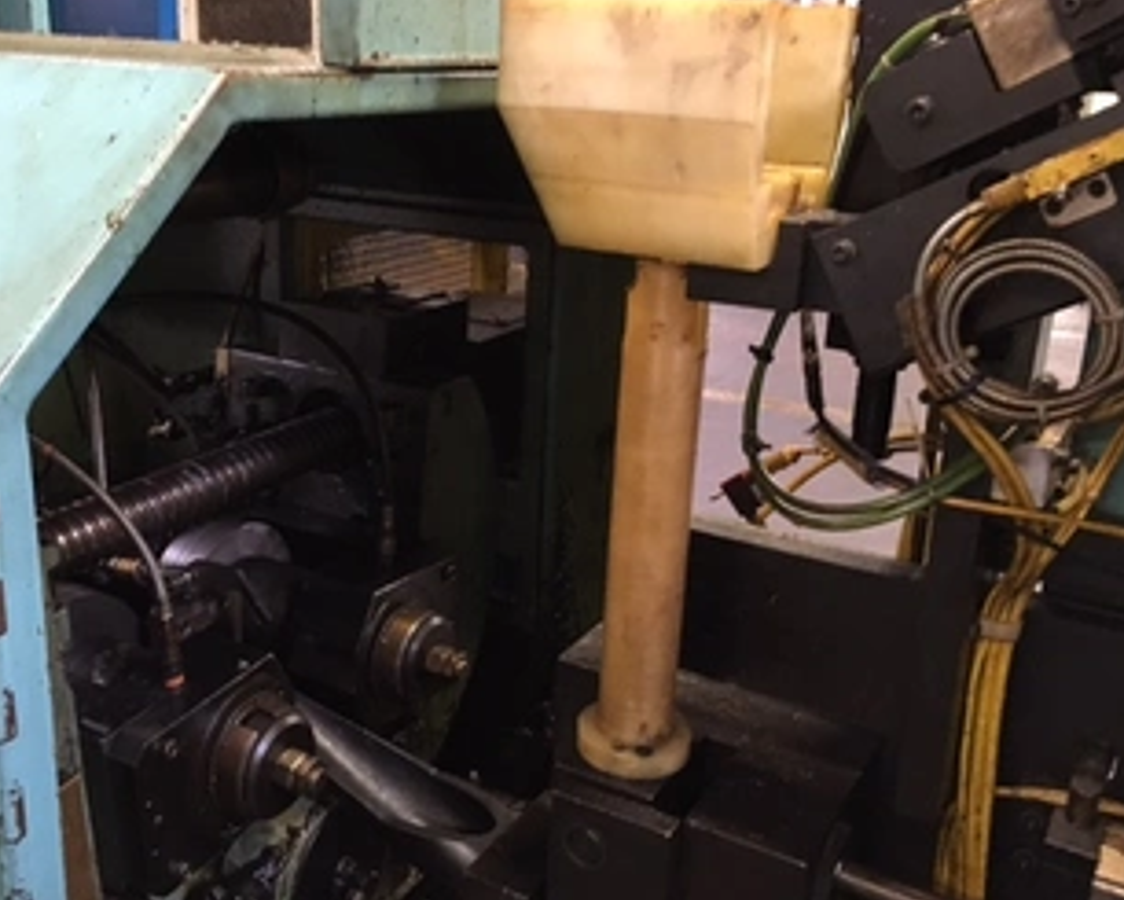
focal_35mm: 37
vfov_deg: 40.1
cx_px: 485
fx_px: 1231
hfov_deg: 48.9
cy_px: 426
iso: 250
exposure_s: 1/15
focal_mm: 4.15
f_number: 2.2
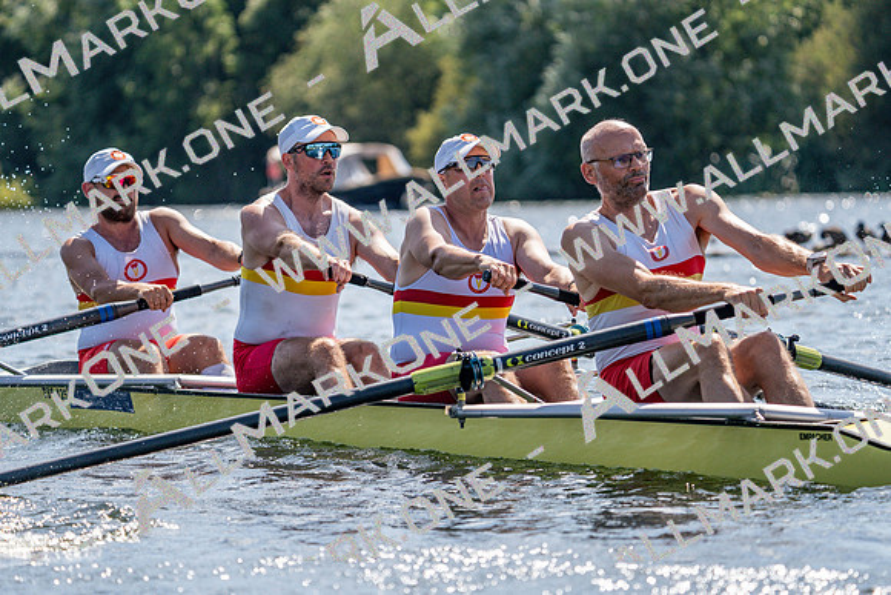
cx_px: 446
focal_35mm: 250
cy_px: 298
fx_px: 6189
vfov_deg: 5.5
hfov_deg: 8.2
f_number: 5.6
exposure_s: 1/2000
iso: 320
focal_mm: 250
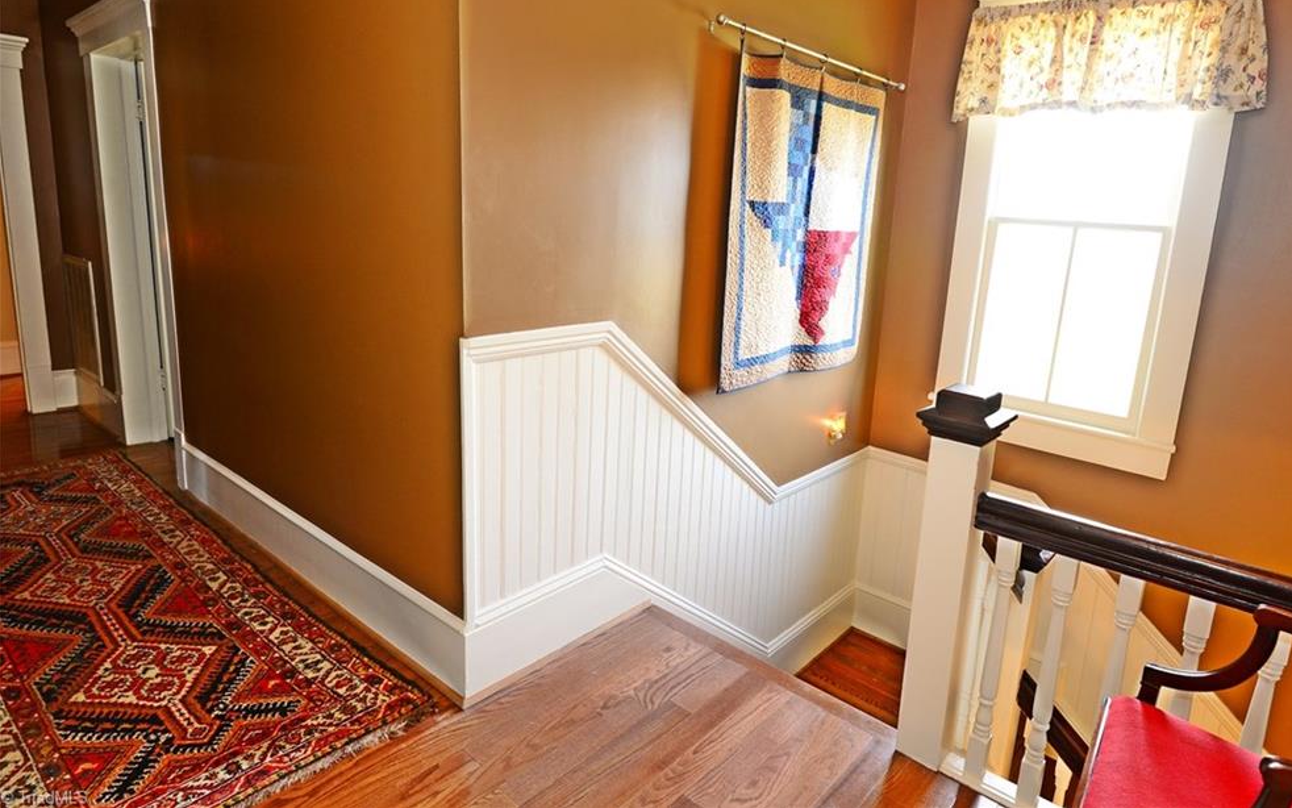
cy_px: 360
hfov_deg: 94.3
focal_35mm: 17
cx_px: 672
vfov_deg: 67.8
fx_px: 599
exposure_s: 1/10
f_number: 5.6
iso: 320
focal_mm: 16
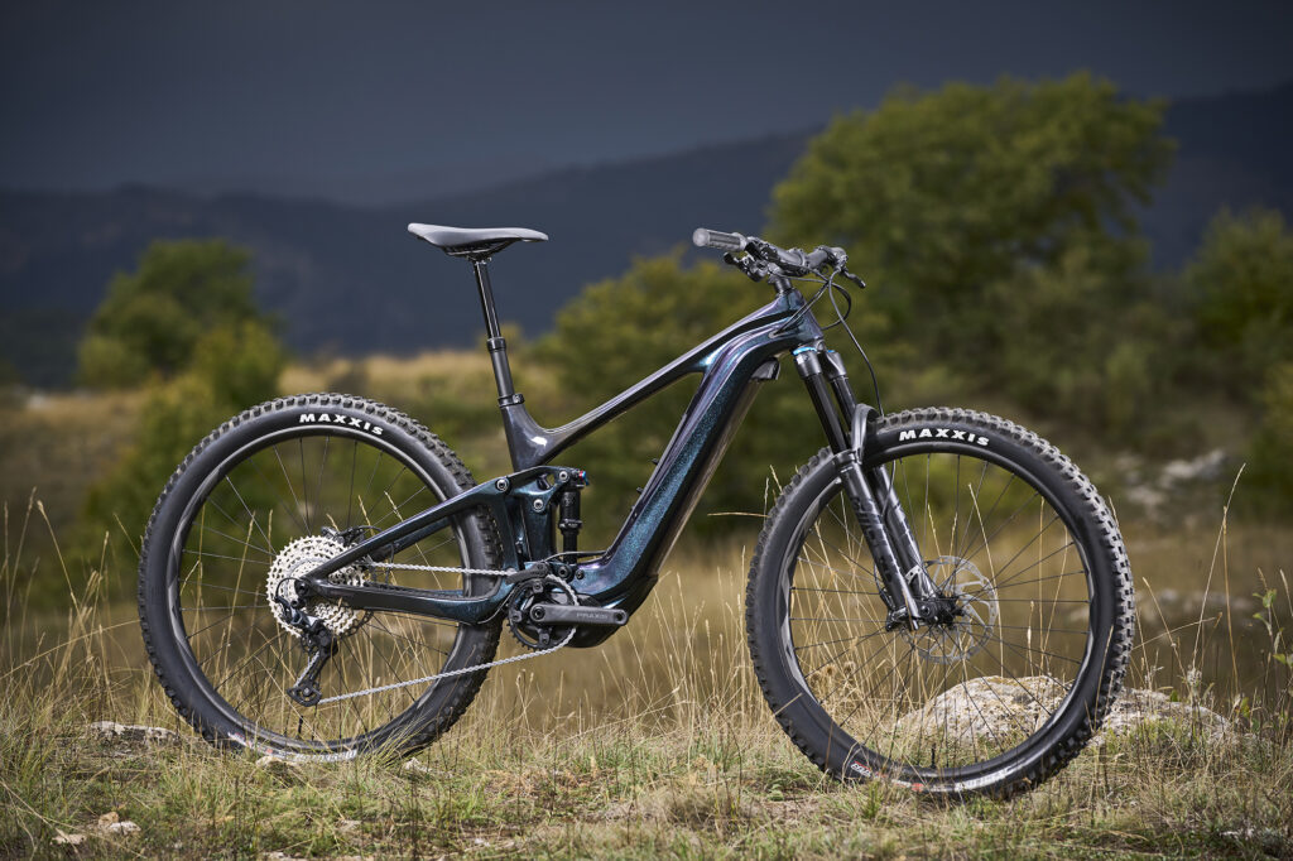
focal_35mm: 168
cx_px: 646
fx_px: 6032
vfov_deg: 8.2
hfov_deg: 12.2
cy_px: 430
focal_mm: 168
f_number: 5.6
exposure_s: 1/200
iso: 100
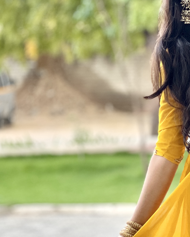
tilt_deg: -6.0
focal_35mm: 212
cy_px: 179
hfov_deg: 7.2
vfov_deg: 9.1
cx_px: 221
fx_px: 1490
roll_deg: +2.6
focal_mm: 9
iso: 125
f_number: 2.8
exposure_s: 1/121
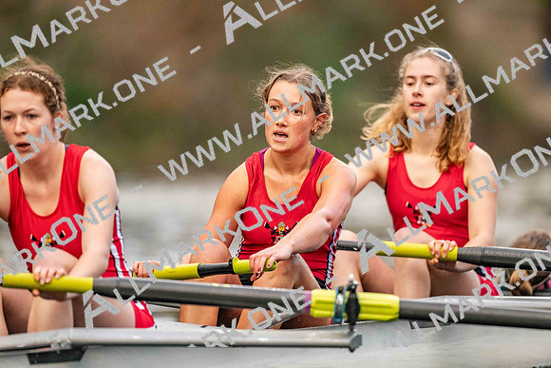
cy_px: 184
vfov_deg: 2.3
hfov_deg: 3.4
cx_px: 276
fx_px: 9185
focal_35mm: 600
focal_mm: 600
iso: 4500
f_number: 4
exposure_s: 1/2500
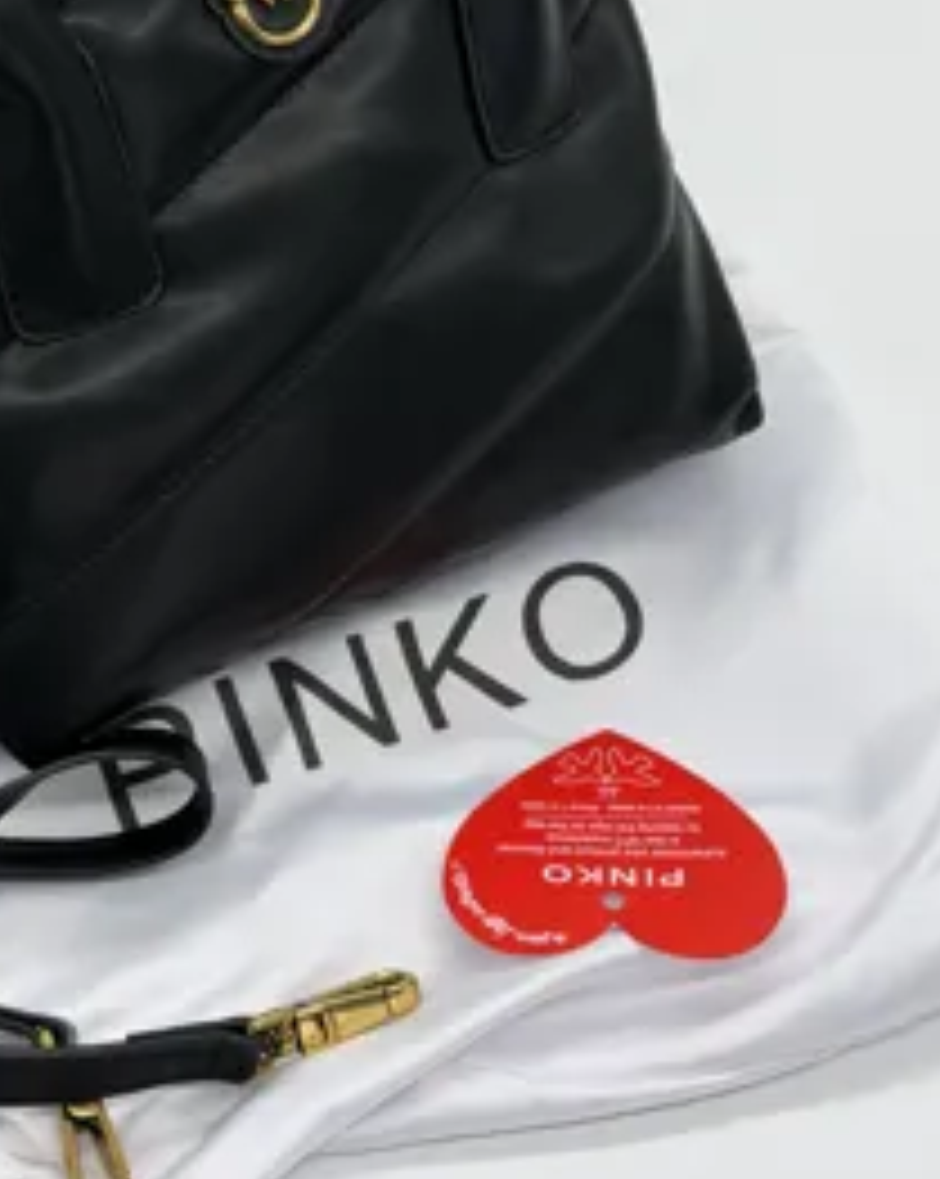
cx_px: 220
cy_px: 198
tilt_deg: -45.5
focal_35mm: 86
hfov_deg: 17.7
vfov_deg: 21.9
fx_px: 2996
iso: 64
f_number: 1.78
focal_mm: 6.76
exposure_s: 1/506
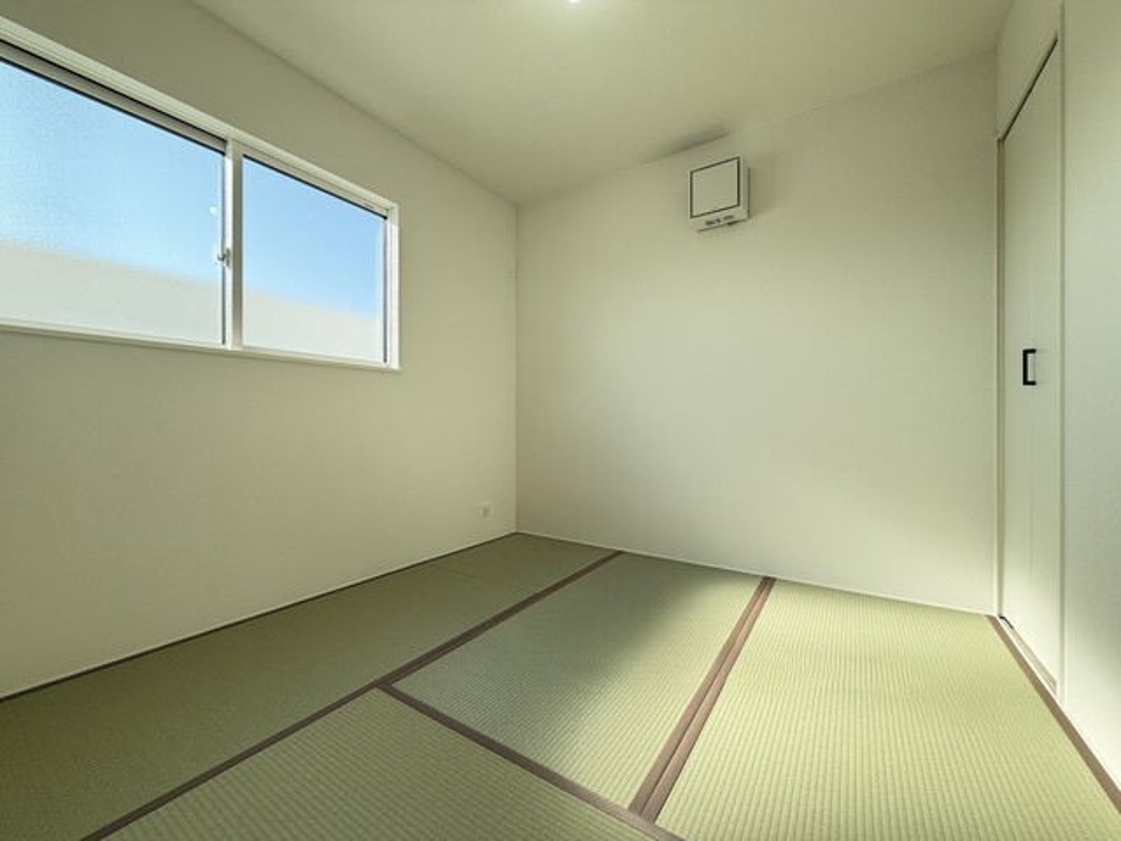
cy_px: 420
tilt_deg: -0.3
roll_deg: +1.2
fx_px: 453
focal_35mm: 14
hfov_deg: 102.1
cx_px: 560
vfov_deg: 85.7
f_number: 2.2
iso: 50
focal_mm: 2.22
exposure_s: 1/222
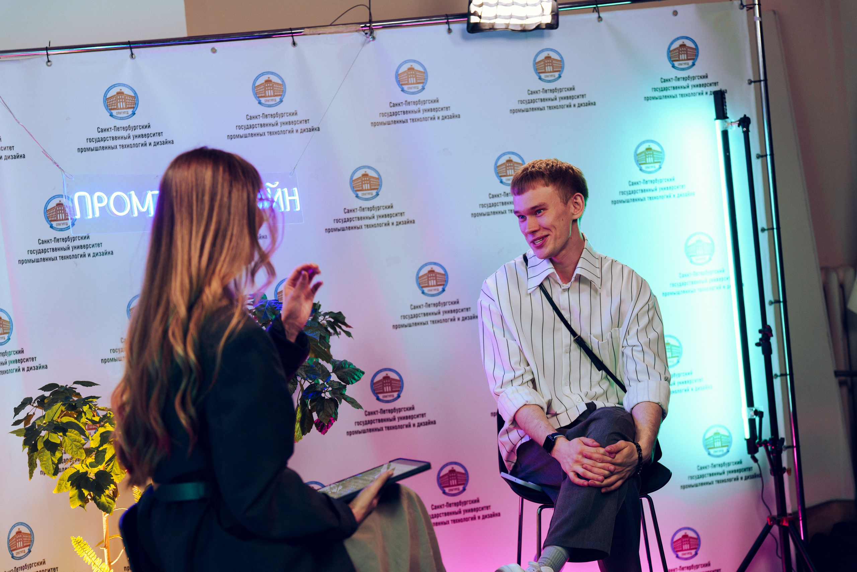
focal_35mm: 54
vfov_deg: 25.1
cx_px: 428
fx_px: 1285
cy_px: 286
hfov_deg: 36.9
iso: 200
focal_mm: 54
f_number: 2.2
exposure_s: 1/200
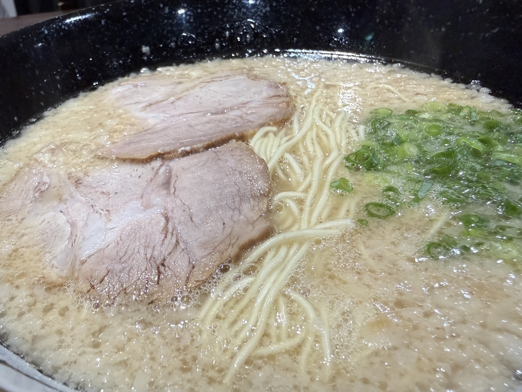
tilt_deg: -36.6
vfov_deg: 54.9
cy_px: 201
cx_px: 266
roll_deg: -2.4
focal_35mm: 25
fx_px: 377
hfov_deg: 69.4
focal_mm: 2.22
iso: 160
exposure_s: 1/120
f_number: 2.2
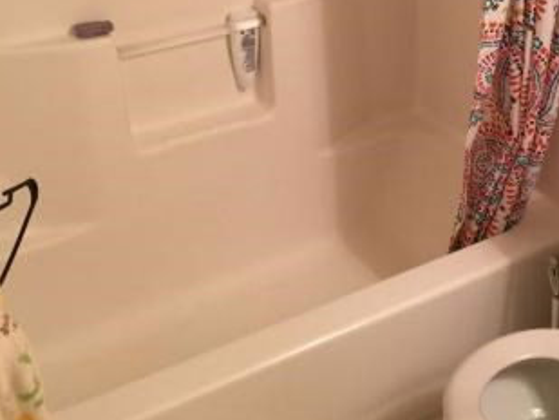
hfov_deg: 31.3
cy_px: 63
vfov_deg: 23.9
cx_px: 449
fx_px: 969
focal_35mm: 60
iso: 64
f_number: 2.2
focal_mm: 4.15
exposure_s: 1/15
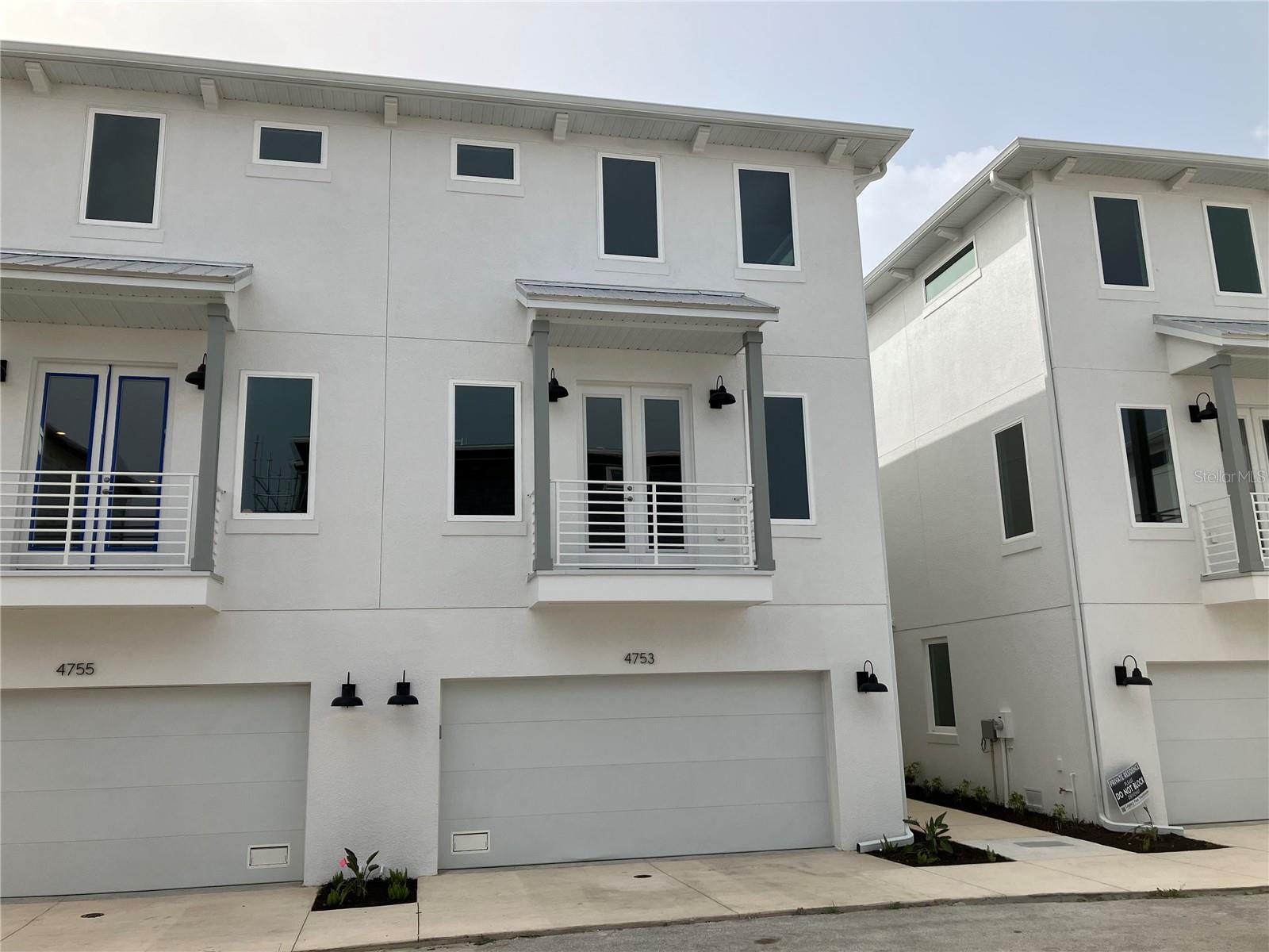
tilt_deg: +12.6
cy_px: 476
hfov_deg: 63.4
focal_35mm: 28
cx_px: 634
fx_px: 1026
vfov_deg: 49.7
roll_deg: +2.1
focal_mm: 3.99
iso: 32
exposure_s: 1/2703
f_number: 1.8
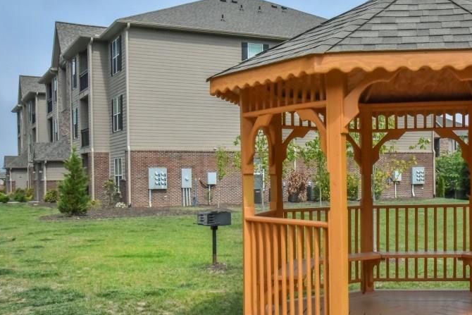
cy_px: 184
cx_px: 339
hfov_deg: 37.5
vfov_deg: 26.0
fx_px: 682
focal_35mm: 52
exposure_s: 1/640
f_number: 22
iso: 4000
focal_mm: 34
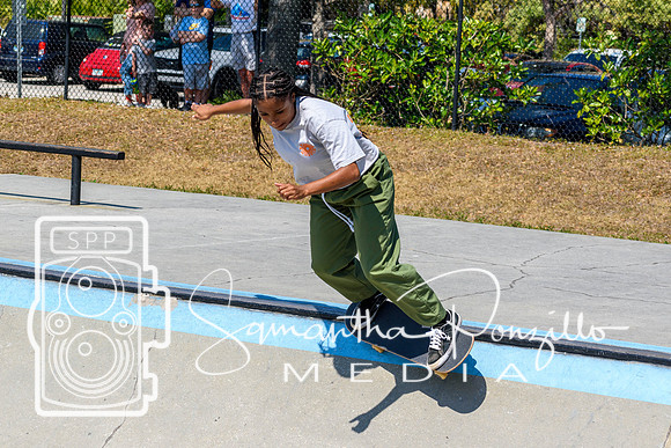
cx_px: 336
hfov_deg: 15.9
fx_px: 2405
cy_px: 224
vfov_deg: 10.6
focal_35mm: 129
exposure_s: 1/1000
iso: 200
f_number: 8
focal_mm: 86
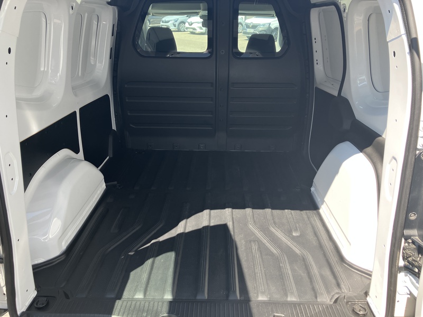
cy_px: 158
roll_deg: +0.1
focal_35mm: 28
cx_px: 212
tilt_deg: -23.1
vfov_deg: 49.7
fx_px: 342
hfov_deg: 63.4
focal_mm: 3.99
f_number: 1.8
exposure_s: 1/197
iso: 32
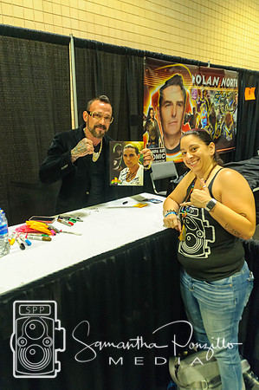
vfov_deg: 67.4
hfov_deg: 47.8
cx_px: 130
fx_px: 292
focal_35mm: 27
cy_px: 195
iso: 800
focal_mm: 18
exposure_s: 1/50
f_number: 3.5
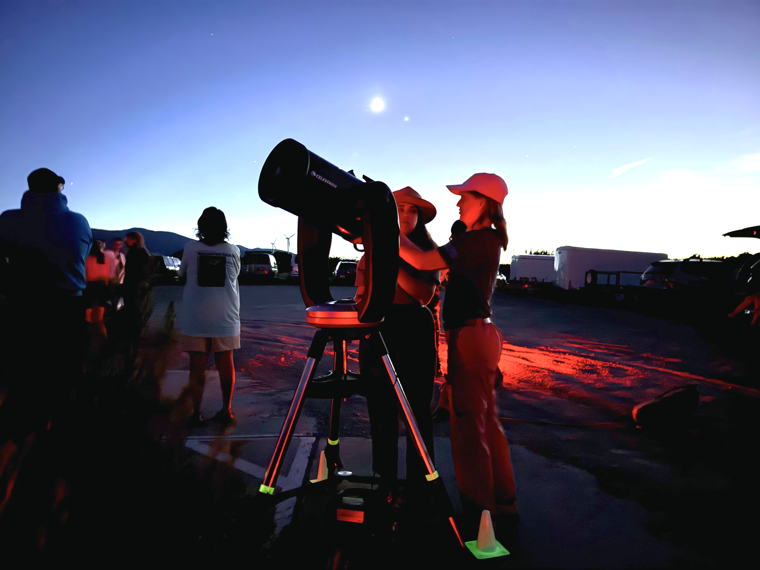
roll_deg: -0.9
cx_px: 380
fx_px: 527
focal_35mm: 24
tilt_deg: +0.8
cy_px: 285
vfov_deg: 56.8
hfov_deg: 71.6
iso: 4000
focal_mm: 6.76
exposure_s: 1/5
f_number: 1.78
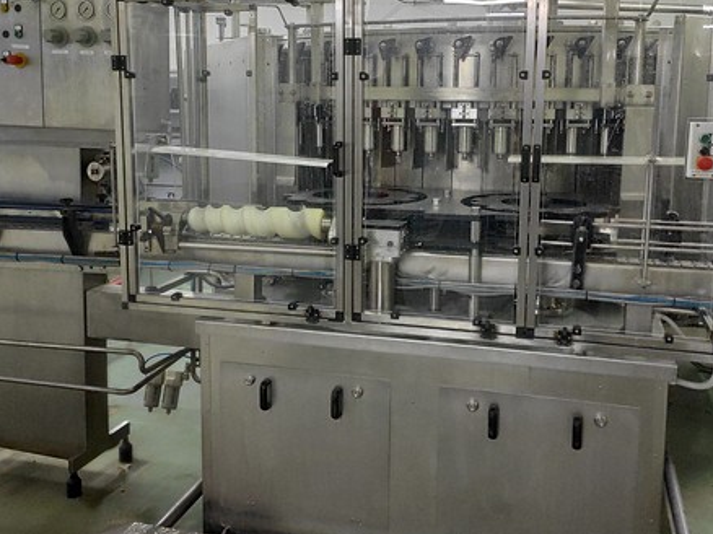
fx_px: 782
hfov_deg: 49.0
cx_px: 352
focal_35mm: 38
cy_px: 207
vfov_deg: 37.5
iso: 2028
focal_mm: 4.77
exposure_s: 1/50
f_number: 1.75
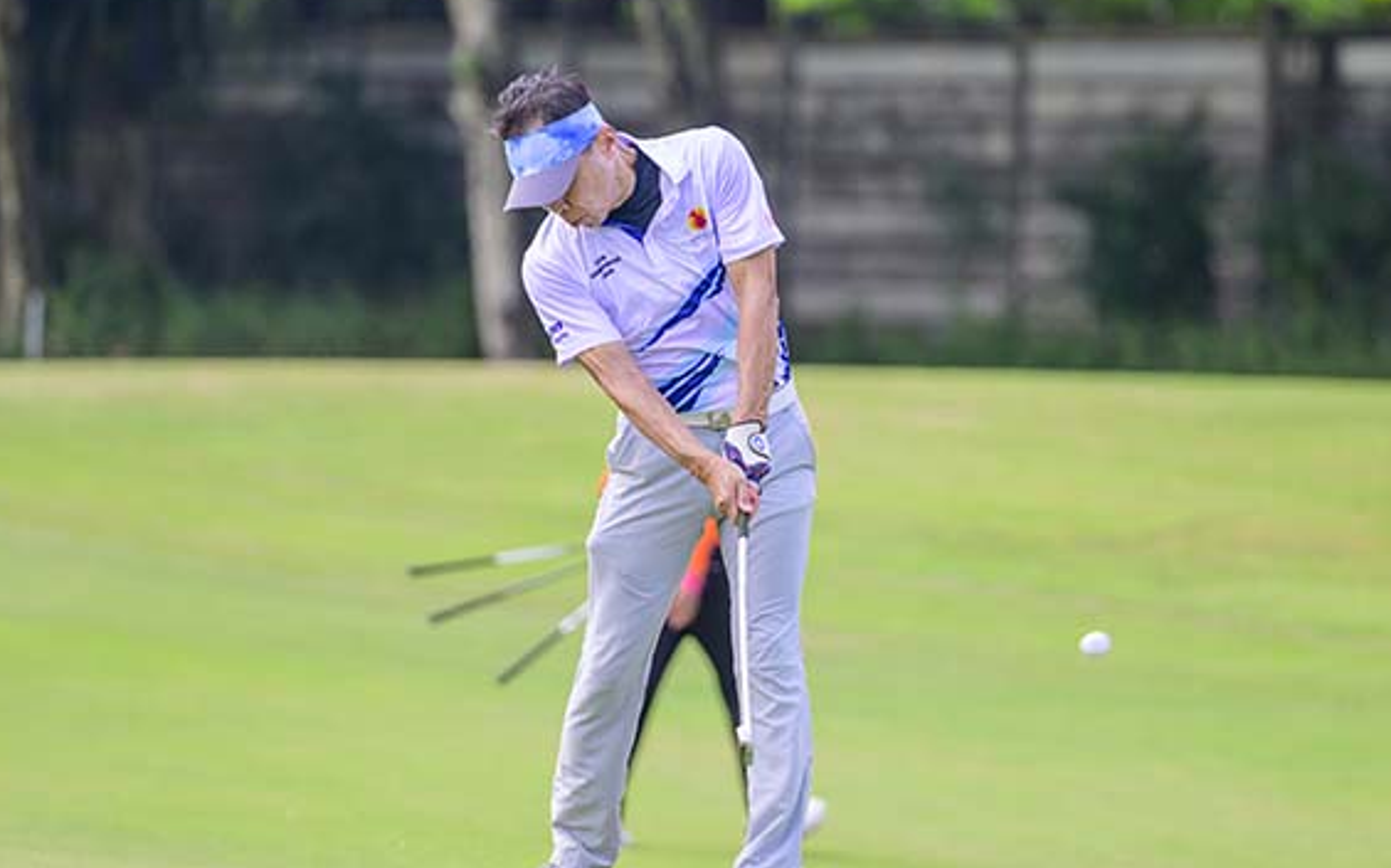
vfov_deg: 3.8
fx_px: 13149
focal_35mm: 347
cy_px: 318
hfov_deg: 6.1
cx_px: 681
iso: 320
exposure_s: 1/2000
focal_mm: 200
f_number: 2.8
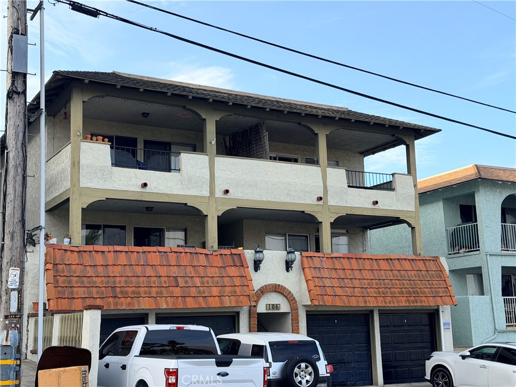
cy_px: 194
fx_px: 716
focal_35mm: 48
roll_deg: +1.9
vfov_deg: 30.3
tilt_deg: +10.4
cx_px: 258
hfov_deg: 39.7
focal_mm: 6.76
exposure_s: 1/1575
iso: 64
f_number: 1.78
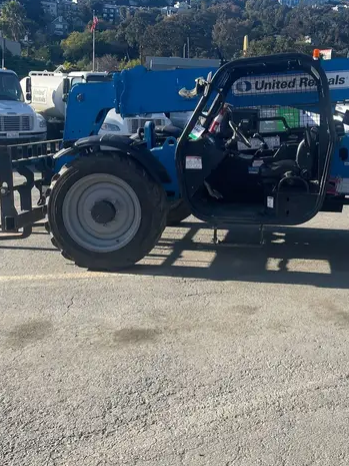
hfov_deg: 34.3
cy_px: 144
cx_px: 266
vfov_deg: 44.9
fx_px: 551
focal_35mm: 41
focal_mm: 4.2
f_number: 1.6
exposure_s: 1/1825
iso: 32
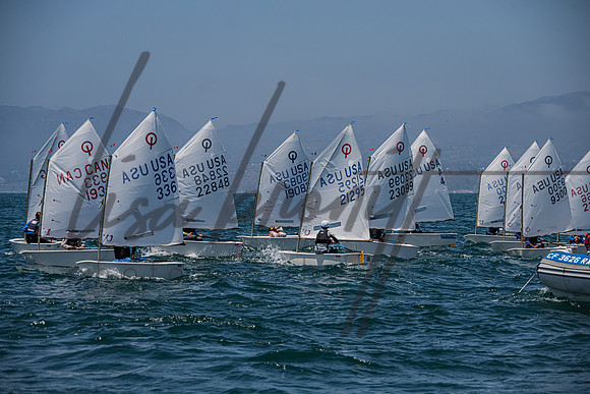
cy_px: 197
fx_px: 2158
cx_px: 295
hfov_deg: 15.6
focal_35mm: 132
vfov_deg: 10.4
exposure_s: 1/2000
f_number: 7.1
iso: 250
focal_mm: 130
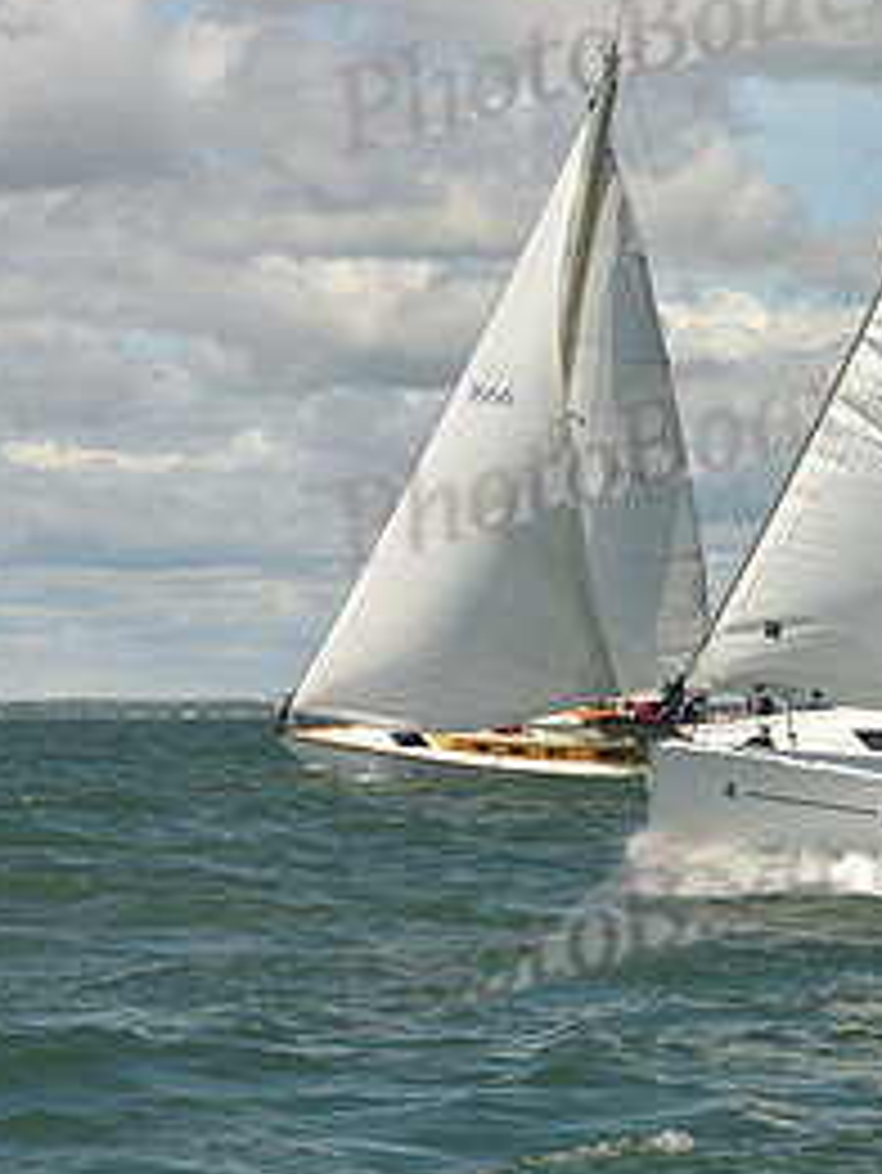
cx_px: 1206
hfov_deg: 8.5
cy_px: 623
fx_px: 5805
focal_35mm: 171
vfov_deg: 11.6
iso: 320
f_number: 11
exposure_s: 1/800
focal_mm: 80
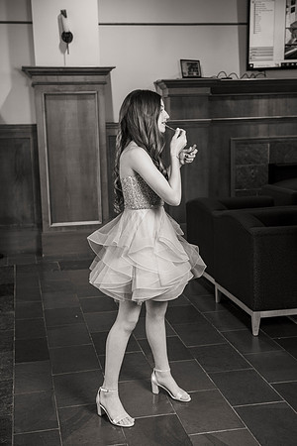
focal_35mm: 50
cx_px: 148
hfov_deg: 27.0
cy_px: 223
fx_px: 619
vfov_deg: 39.6
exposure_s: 1/125
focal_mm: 50
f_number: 4
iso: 800
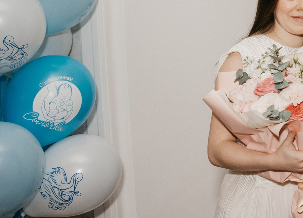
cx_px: 485
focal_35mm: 79
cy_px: -15
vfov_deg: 17.6
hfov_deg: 20.5
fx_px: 682
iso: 400
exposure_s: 1/160
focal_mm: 24
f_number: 4
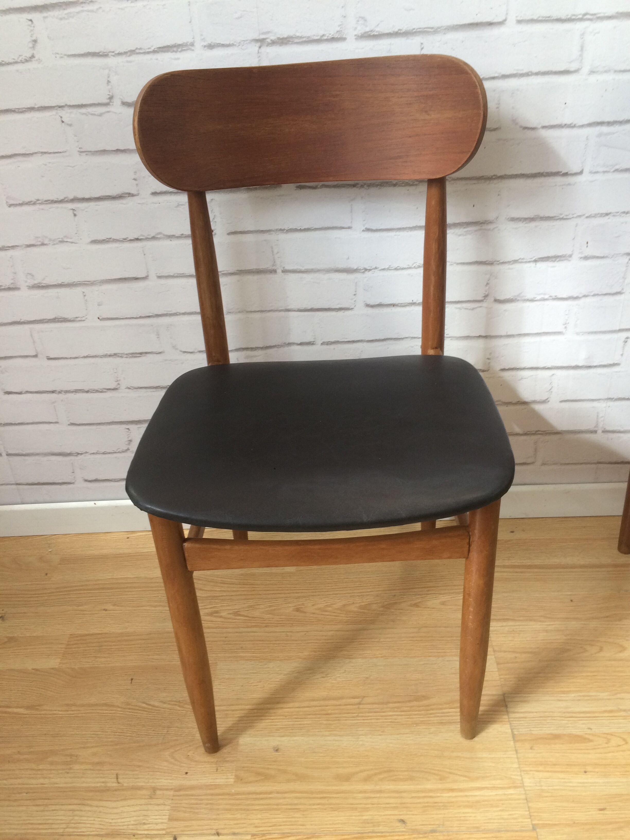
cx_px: 315
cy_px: 420
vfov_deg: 61.7
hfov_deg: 48.2
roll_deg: +5.9
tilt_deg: -34.2
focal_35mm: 29
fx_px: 704
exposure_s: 1/100
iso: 64
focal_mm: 4.15
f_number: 2.2
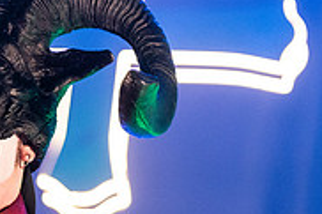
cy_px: 204
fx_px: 1993
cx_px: -57
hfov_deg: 9.1
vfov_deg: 6.1
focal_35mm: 223
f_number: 3.2
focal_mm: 70
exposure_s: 1/320
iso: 2000
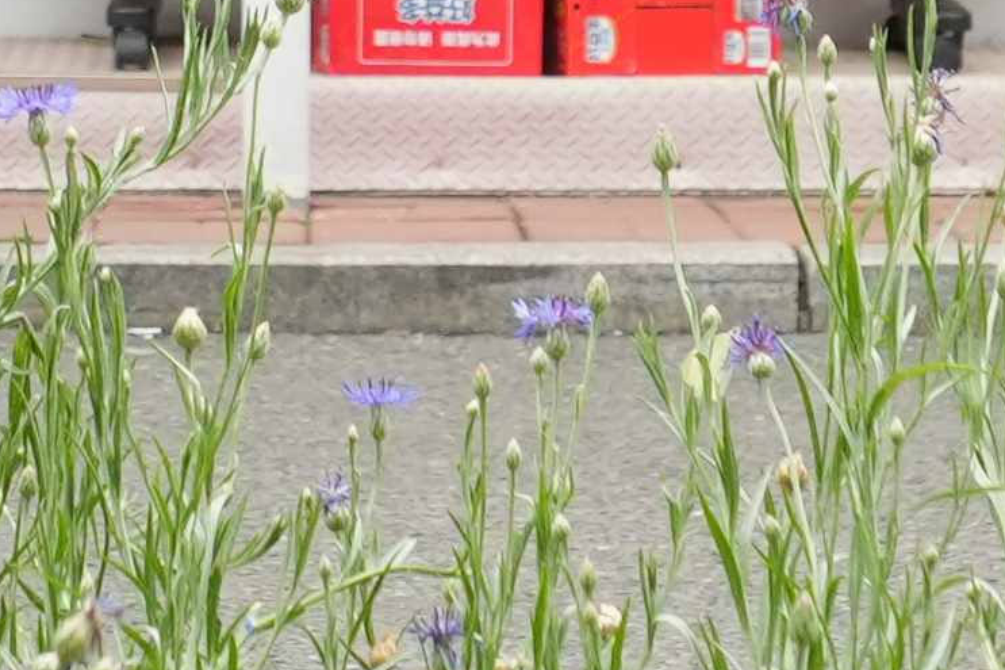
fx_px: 5191
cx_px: 38
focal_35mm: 186
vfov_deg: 6.7
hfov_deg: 11.0
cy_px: -1331
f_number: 5.6
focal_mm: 20
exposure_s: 1/250
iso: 800
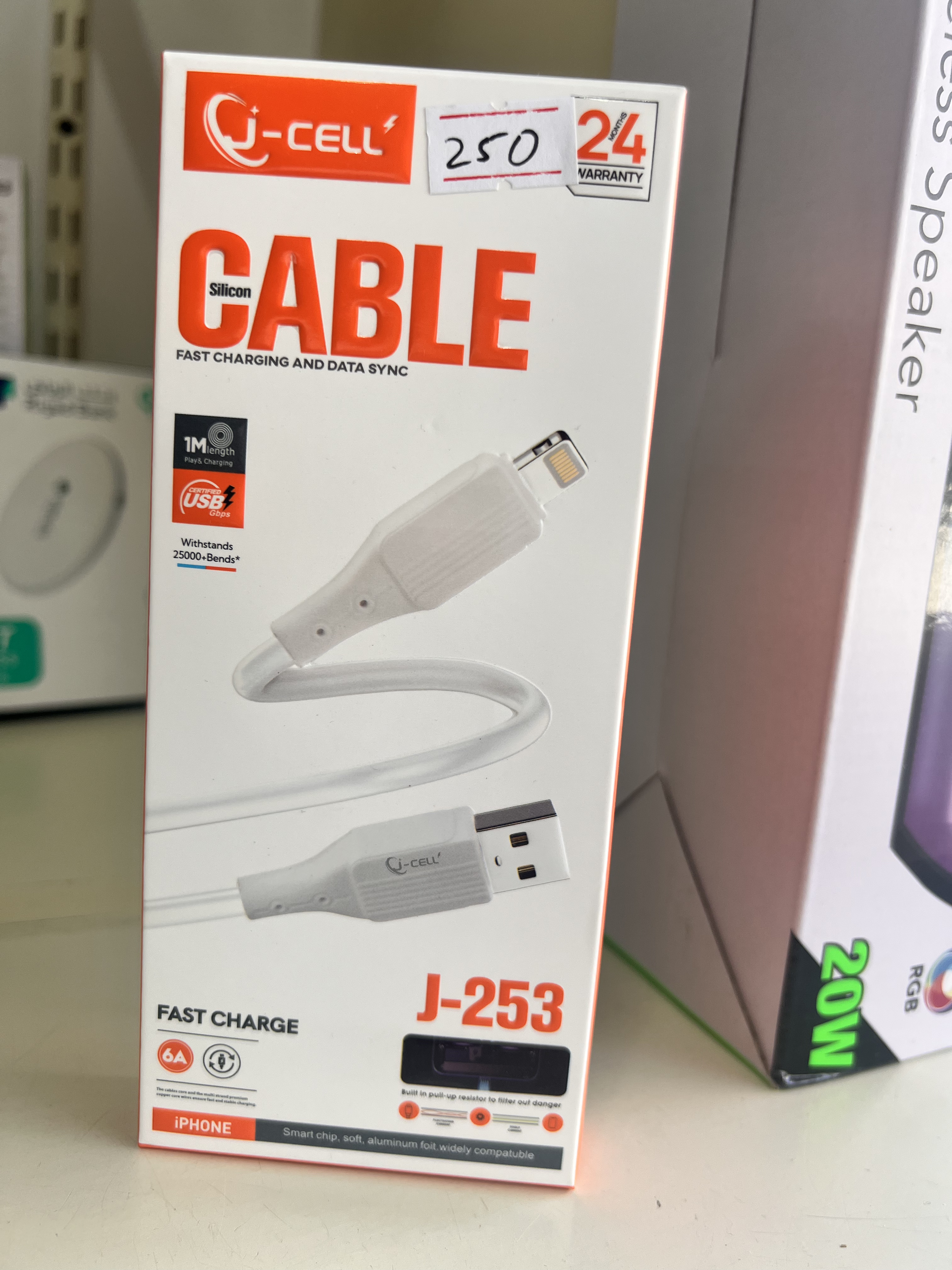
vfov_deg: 67.3
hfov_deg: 53.1
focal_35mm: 26
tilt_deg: -9.0
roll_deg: -5.1
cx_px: 476
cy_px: 635
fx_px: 953
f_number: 1.5
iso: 32
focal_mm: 5.7
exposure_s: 1/146
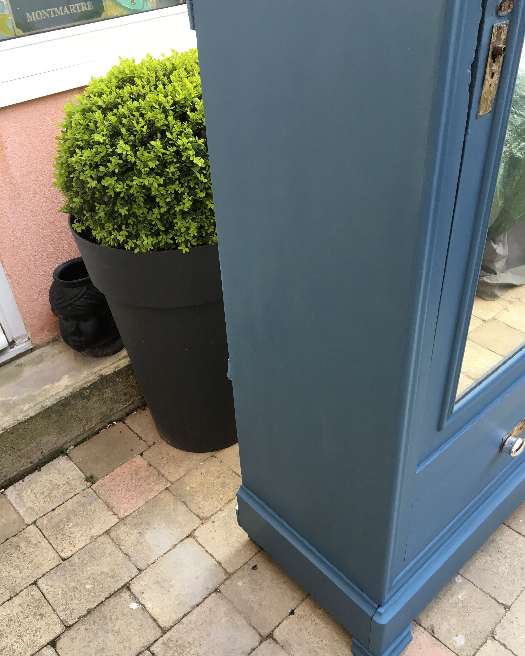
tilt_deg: -35.8
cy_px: 334
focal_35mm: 31
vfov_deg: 57.2
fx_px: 602
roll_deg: +5.7
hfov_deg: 47.1
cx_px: 265
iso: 25
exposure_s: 1/33
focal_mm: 4.15
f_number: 2.2
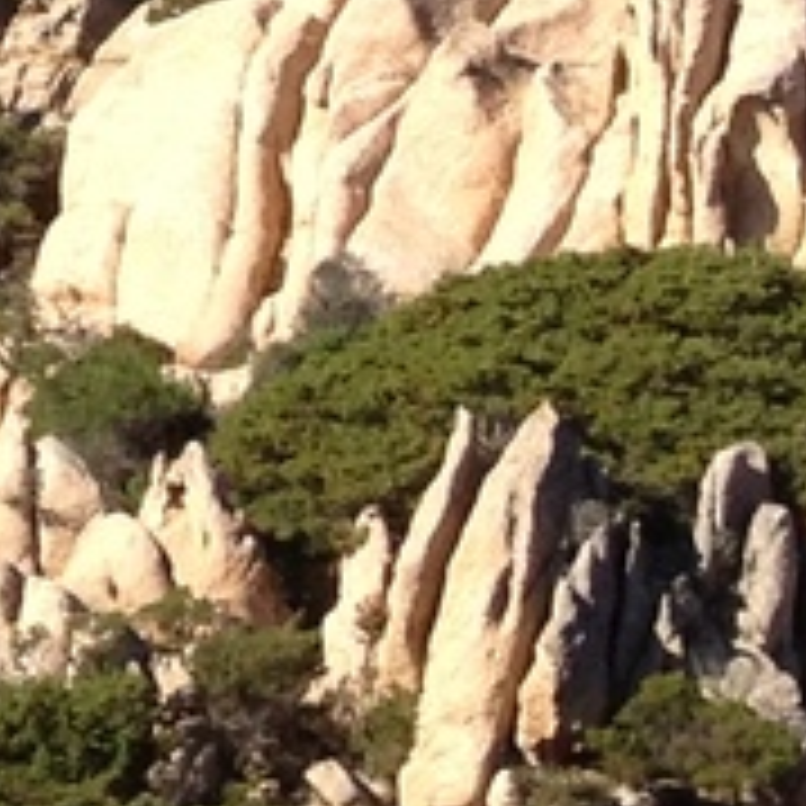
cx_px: -1977
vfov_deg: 6.3
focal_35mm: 276
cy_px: -414
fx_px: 7271
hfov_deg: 5.7
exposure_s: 1/1416
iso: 64
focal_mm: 4.28
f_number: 2.4
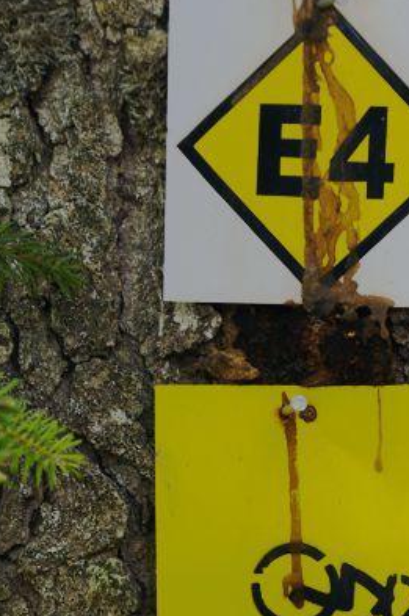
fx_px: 4938
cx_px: 259
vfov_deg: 7.1
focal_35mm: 289
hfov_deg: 4.7
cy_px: 567
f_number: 9
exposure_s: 1/30
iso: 100
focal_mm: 95
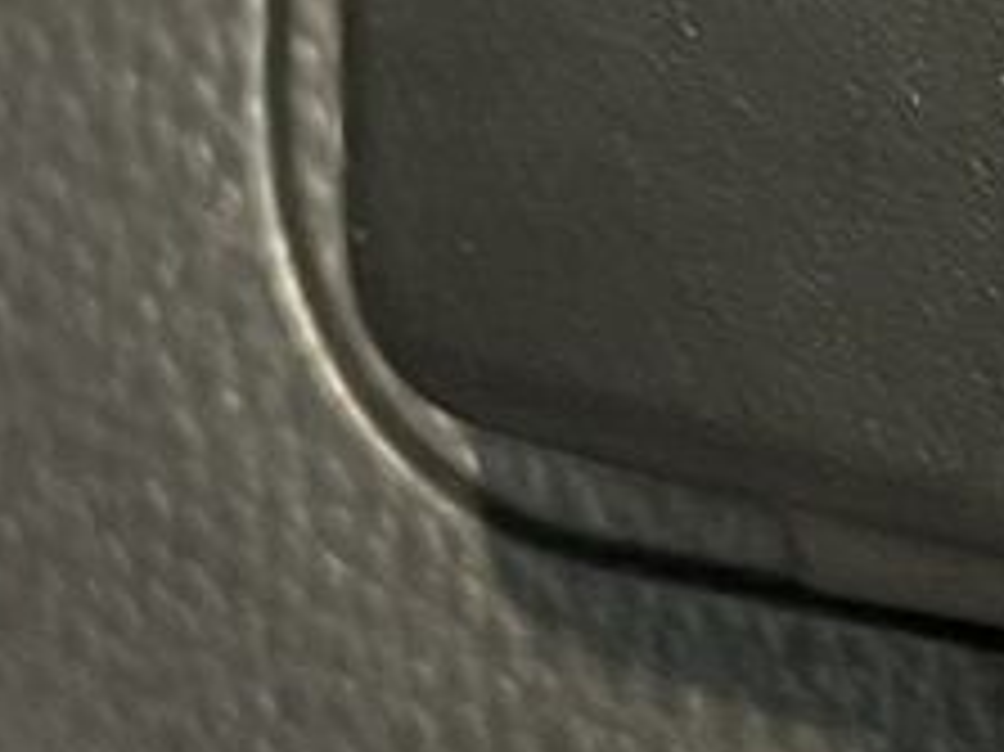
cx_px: 912
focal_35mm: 199
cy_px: -234
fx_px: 5769
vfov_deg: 7.4
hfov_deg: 9.9
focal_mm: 5.7
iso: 640
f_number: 1.5
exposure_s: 1/25
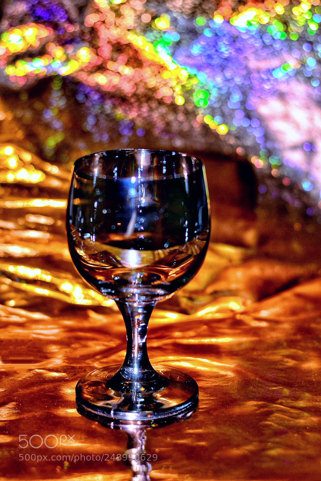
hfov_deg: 18.2
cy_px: 240
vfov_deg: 27.0
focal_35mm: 75
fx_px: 1003
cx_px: 160
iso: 100
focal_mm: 50
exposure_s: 1/125
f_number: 2.8
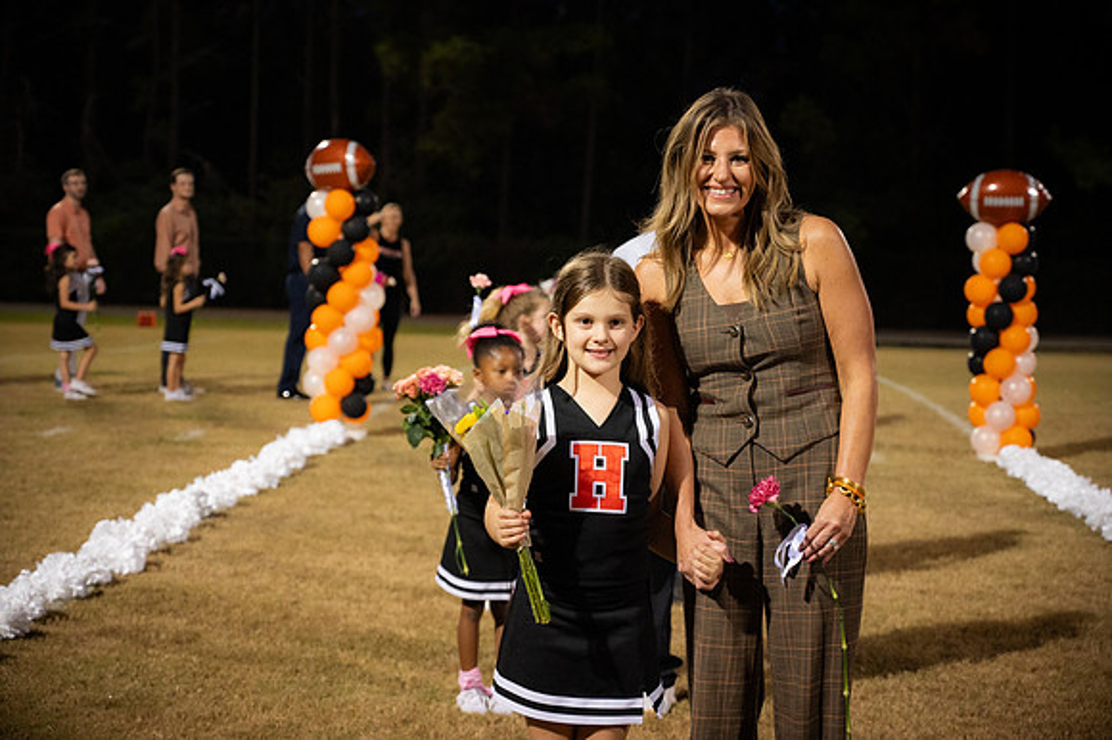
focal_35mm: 70
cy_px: 370
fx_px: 2161
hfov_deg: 28.9
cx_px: 556
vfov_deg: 19.4
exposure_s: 1/250
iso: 3200
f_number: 4
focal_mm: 70
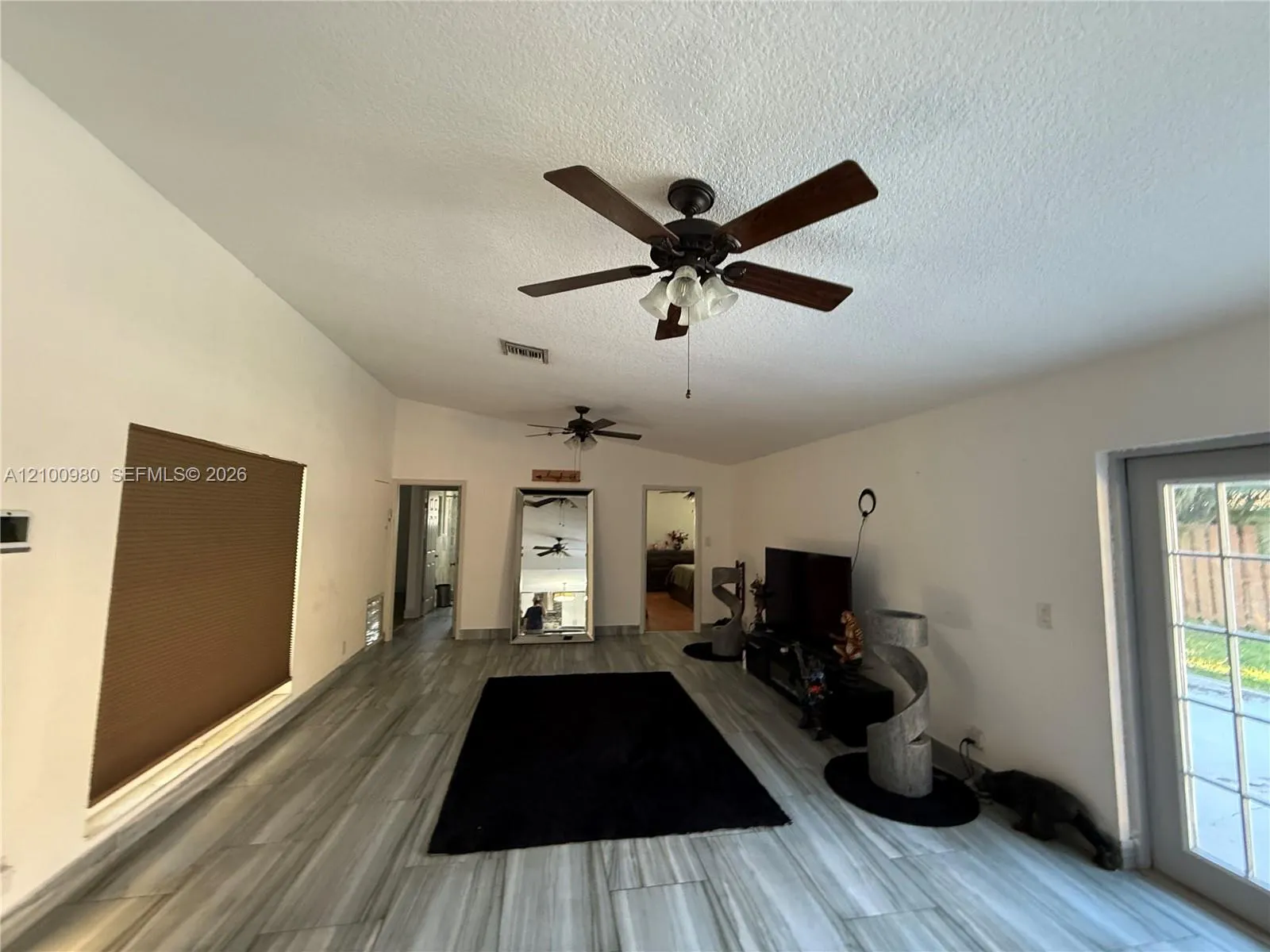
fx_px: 514
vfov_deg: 85.7
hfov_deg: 102.1
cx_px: 635
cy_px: 476
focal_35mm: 14
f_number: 2.2
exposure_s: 1/60
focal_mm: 2.22
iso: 320
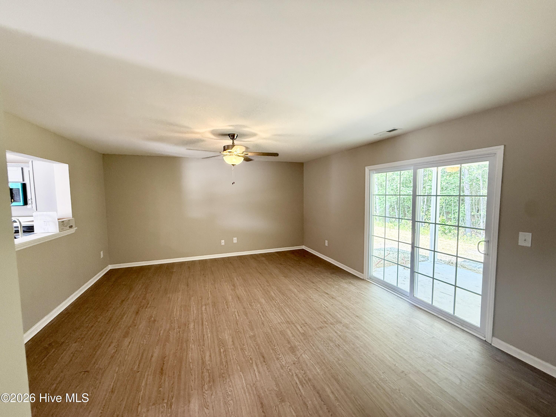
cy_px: 208
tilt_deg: -4.1
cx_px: 278
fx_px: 225
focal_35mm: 14
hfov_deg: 102.1
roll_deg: +0.4
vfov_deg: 85.7
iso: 320
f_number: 2.2
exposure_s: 1/120
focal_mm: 2.22
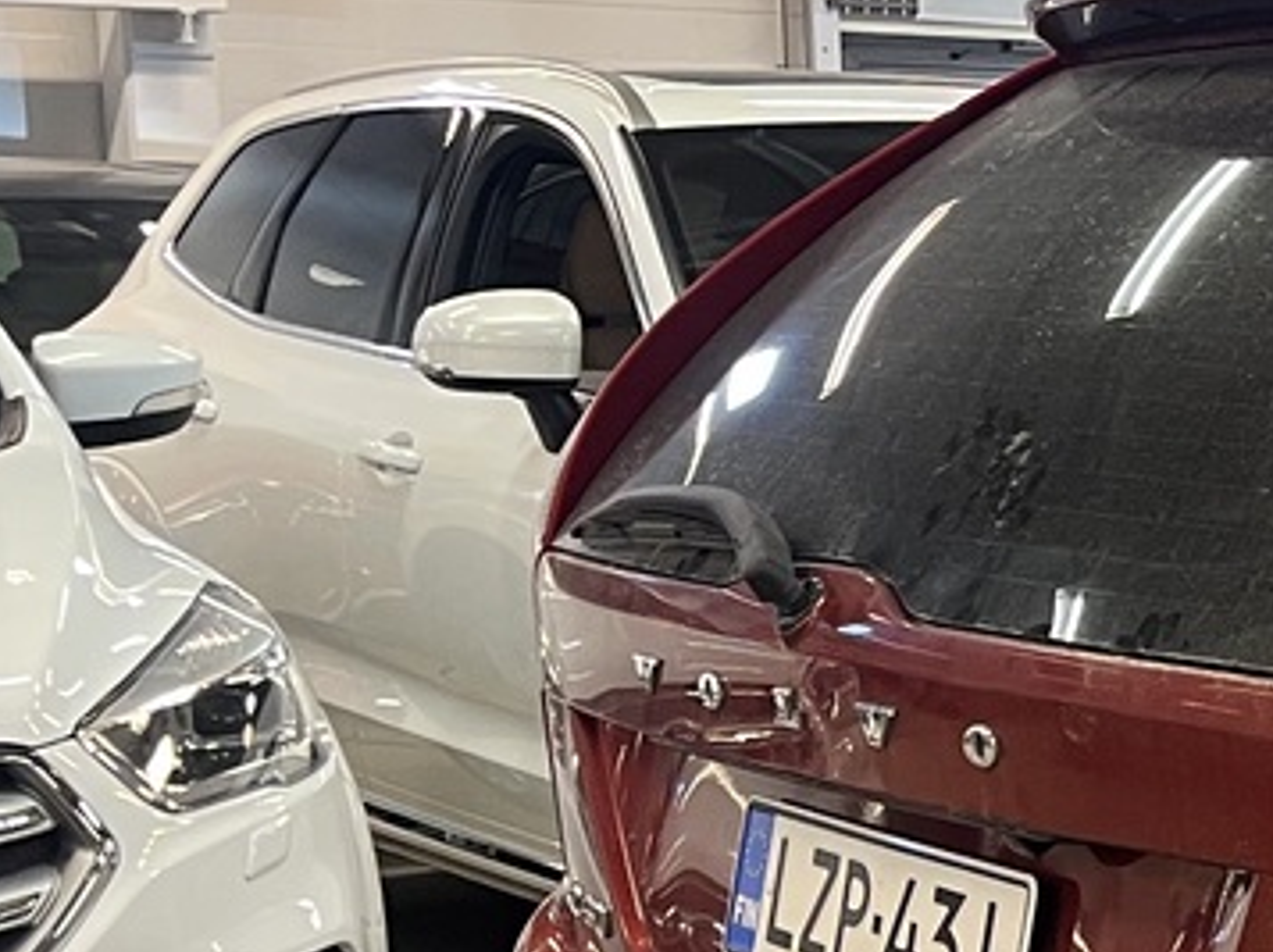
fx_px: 3857
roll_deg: -0.8
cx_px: 2254
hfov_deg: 16.0
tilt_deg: -6.9
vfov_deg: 14.0
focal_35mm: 105
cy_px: 774
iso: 160
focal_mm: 5.1
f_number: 1.6
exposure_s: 1/50
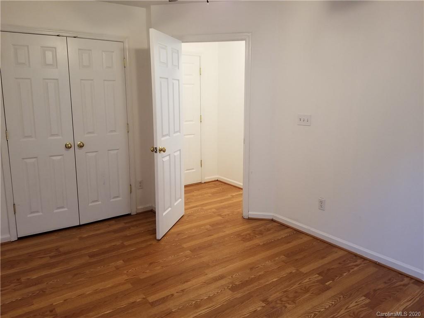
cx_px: 212
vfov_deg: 53.1
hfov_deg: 67.3
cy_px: 159
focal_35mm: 26
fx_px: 318
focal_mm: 4.25
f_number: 1.7
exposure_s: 1/30
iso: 200
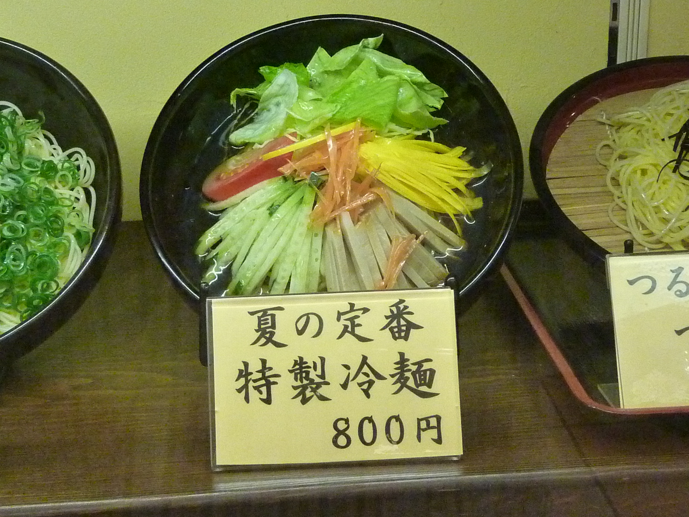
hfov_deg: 37.5
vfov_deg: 28.6
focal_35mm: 51
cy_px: 258
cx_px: 344
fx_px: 1015
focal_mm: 4.7
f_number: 3.4
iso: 800
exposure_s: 1/60
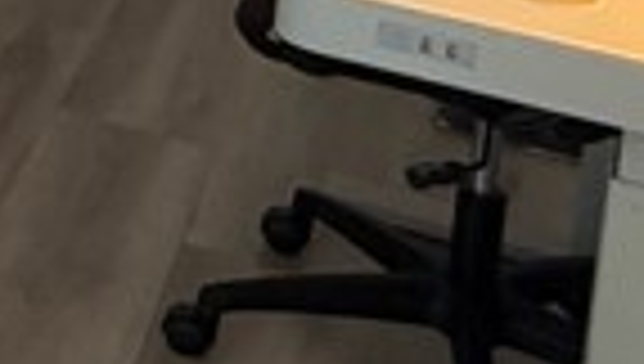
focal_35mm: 109
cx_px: -847
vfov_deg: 9.8
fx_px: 1864
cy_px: -512
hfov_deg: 14.2
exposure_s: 1/120
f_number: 2.2
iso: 320
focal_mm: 2.22
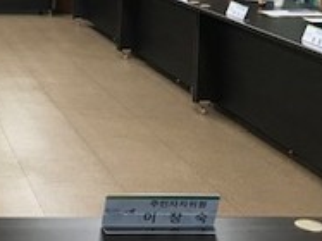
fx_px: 837
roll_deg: -0.8
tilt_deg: -6.5
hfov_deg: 20.1
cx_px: -86
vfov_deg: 16.1
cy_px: 0
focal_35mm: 90
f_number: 1.8
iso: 25
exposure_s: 1/30
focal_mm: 3.99
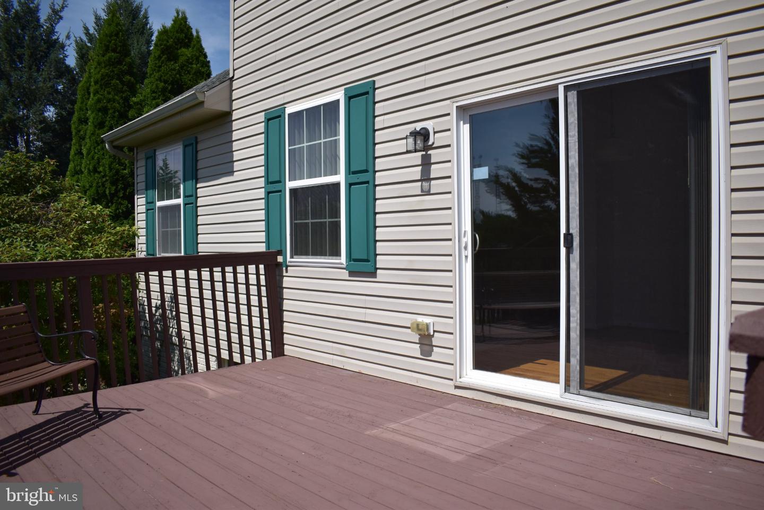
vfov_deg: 47.9
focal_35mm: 27
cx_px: 382
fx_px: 573
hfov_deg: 67.4
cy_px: 255
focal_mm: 18
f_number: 3.5
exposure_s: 1/4000
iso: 200
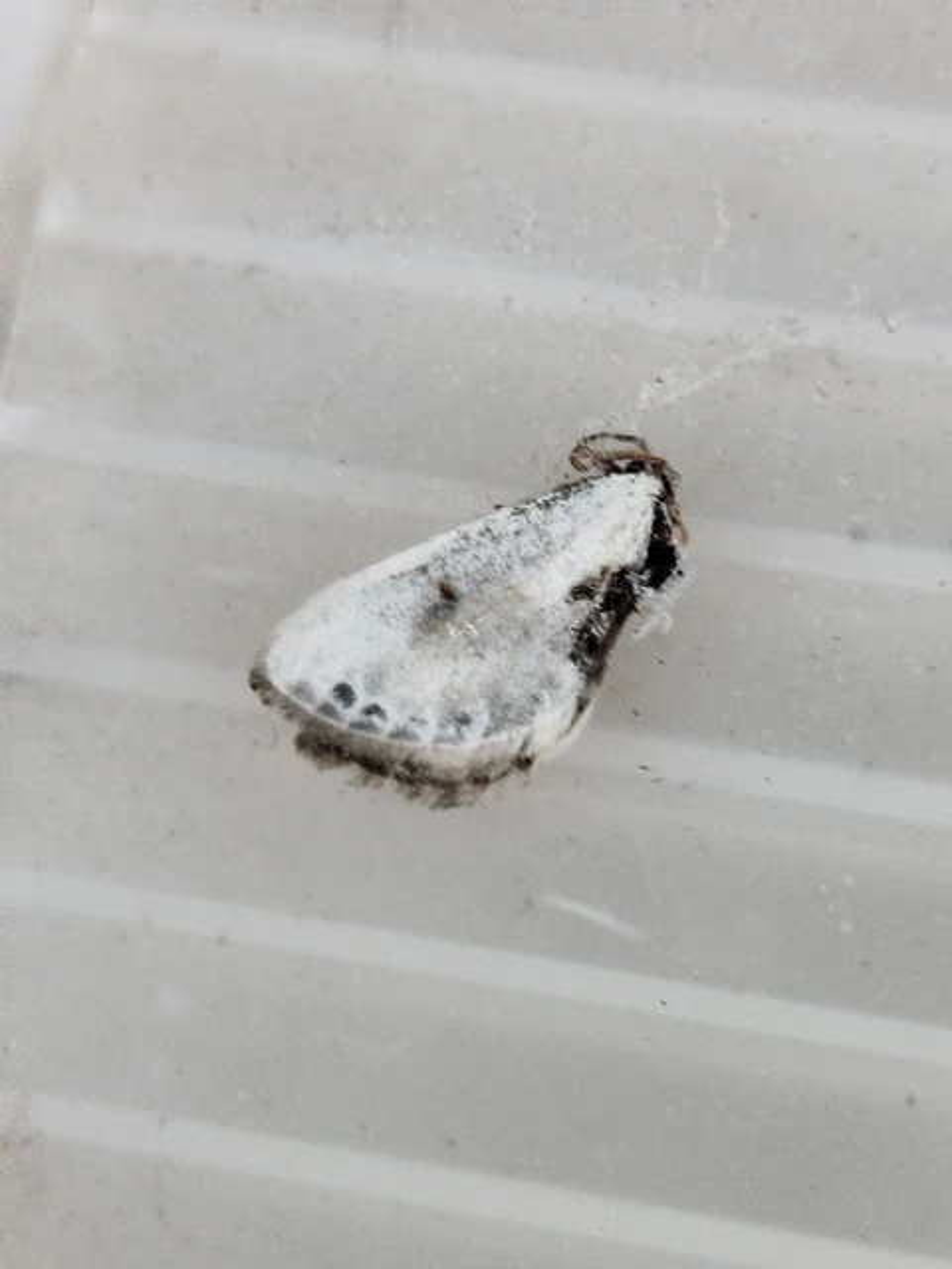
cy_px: 634
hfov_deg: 45.4
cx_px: 476
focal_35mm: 31
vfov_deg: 58.4
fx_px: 1137
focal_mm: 5.31
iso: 200
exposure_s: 1/33
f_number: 1.7
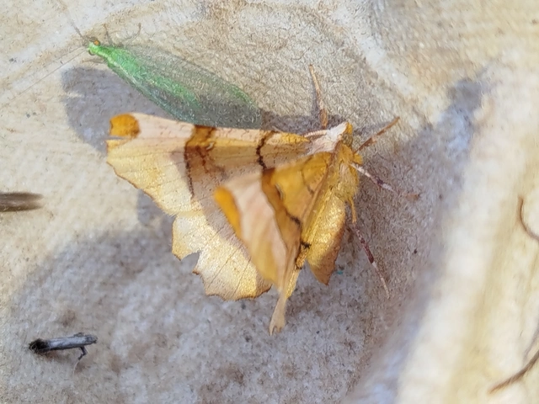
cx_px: 270
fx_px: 1183
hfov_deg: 25.7
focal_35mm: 76
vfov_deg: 19.4
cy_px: 202
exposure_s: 1/50
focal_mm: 5.31
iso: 50
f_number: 1.7
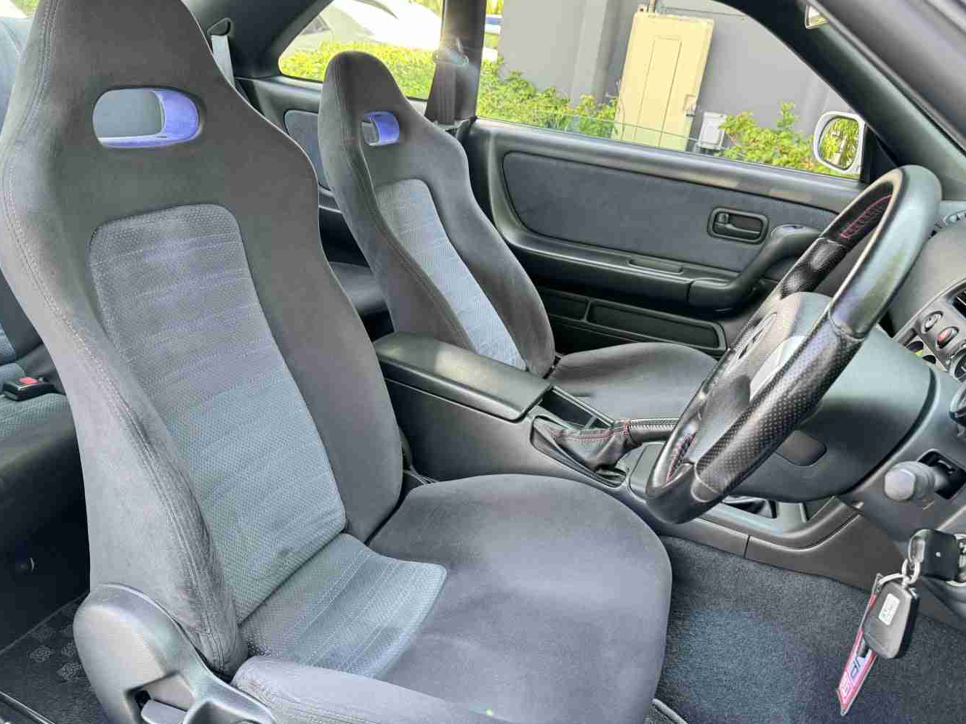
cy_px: 375
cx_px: 457
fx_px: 726
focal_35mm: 26
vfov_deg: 53.1
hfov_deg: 67.3
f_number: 1.78
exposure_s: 1/121
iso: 160
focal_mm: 6.76
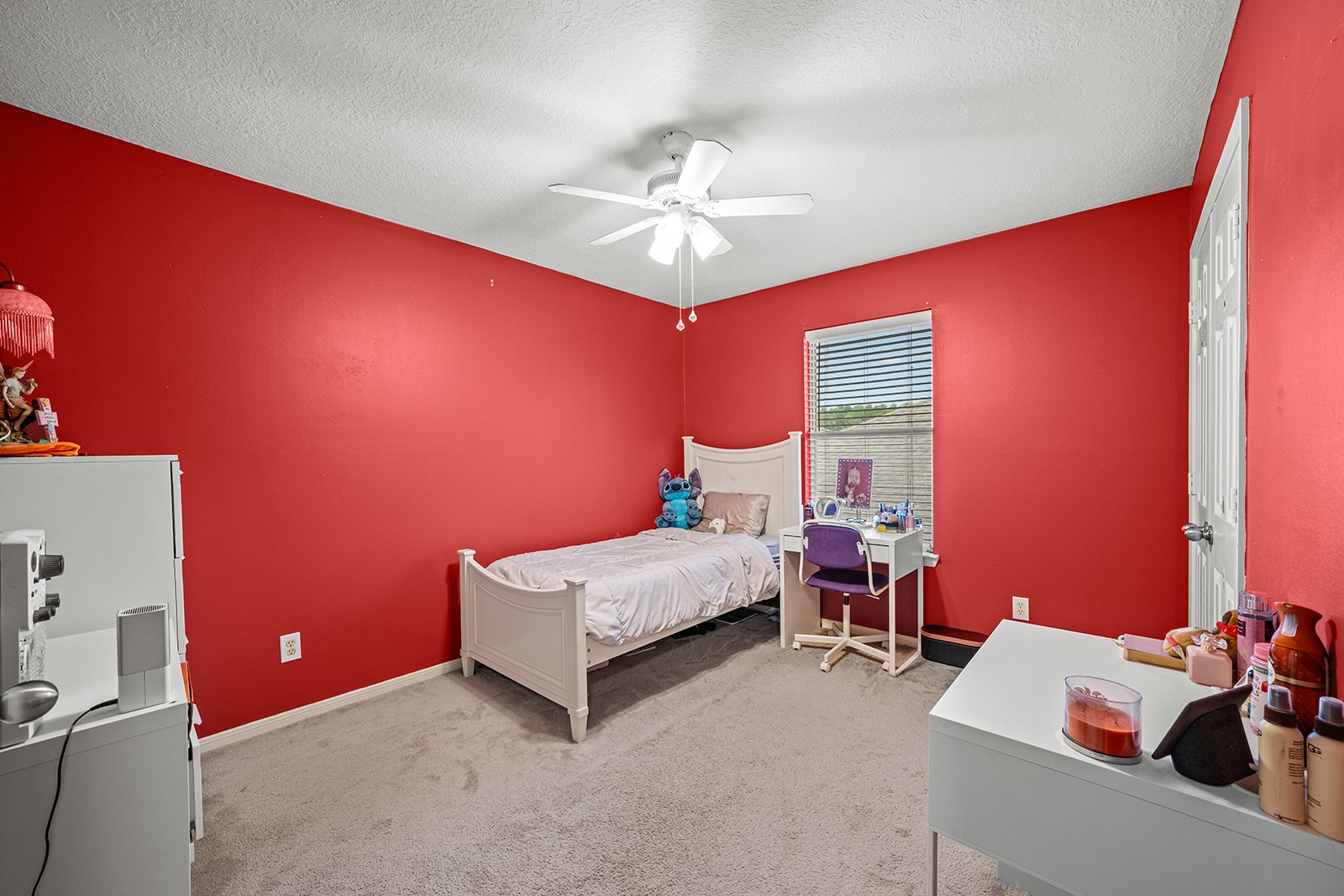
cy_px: 448
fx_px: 523
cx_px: 672
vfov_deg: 81.2
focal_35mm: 14
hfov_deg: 104.2
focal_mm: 14
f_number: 8
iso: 400
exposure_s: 1/1.67
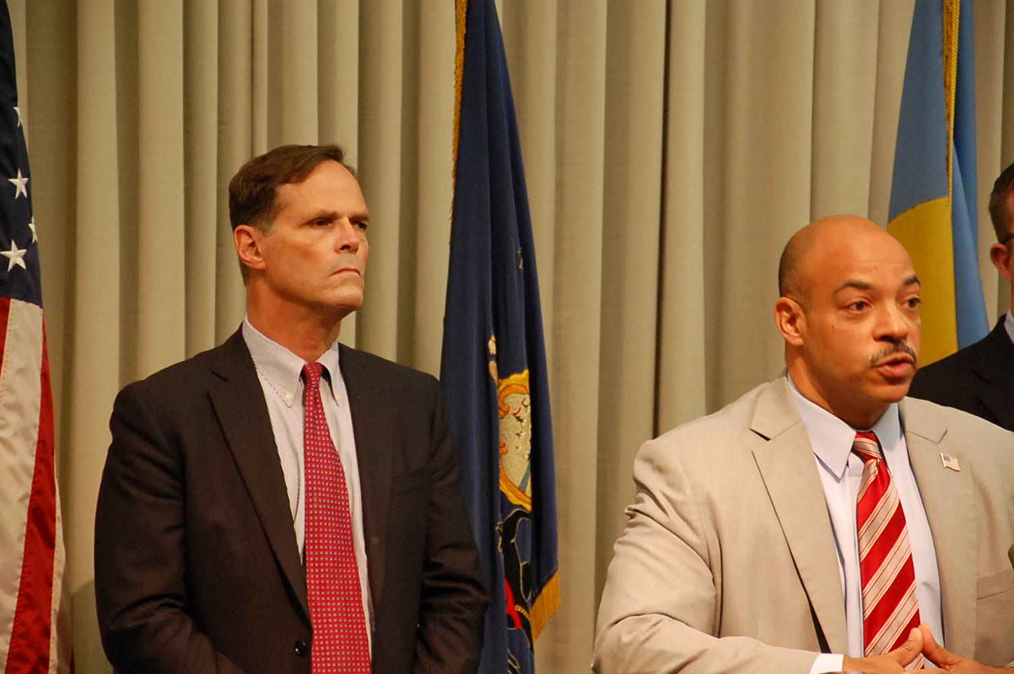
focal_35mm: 158
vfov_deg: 8.7
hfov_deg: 13.1
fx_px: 4432
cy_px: 337
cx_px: 507
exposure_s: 1/20
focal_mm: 105
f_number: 5.6
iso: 1600
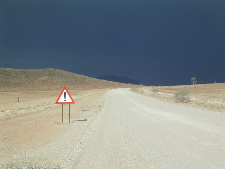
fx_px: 572
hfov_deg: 22.3
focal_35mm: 88
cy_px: 84
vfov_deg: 16.8
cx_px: 112
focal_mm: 13.3
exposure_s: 1/250
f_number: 7.6
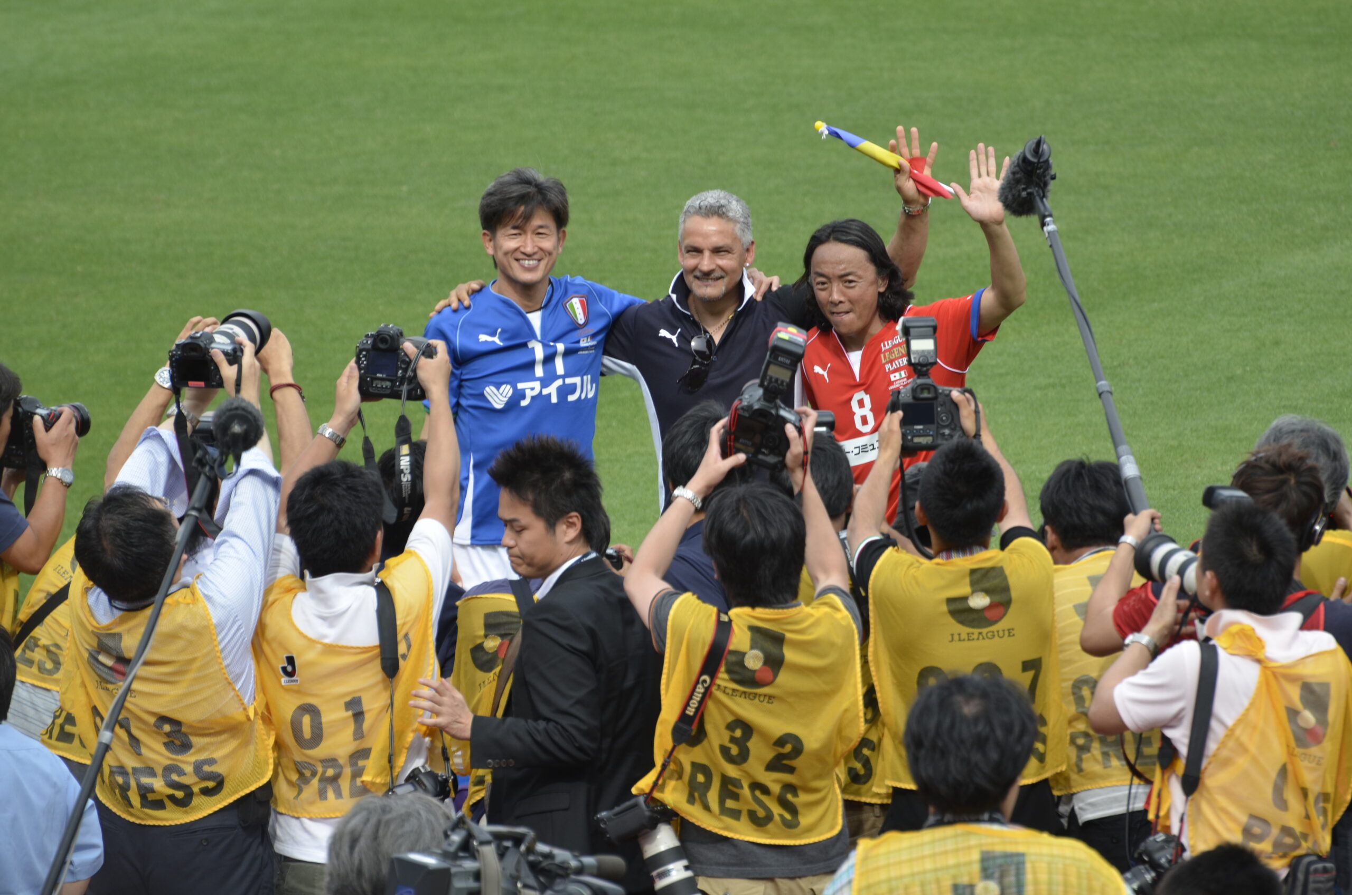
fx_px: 16866
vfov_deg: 3.0
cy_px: 448
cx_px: 676
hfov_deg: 4.6
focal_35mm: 450
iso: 200
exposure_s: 1/400
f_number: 5.6
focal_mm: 300
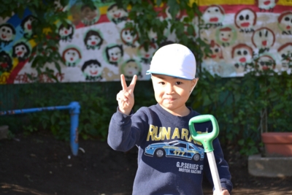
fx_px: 669
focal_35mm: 82
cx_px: 146
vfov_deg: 16.6
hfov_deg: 24.6
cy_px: 98
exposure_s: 1/200
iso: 100
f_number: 4.5
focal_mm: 55
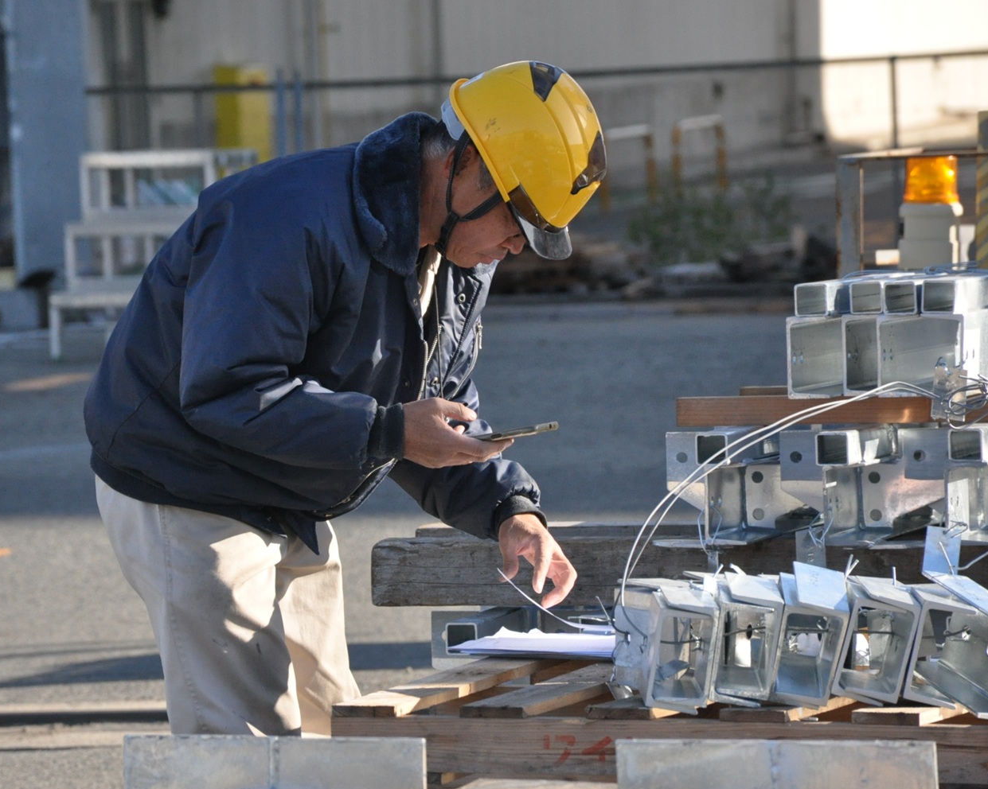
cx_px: 412
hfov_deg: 8.1
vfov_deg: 6.5
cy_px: 395
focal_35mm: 238
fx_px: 6957
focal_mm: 140
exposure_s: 1/2000
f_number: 5.6
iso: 1600
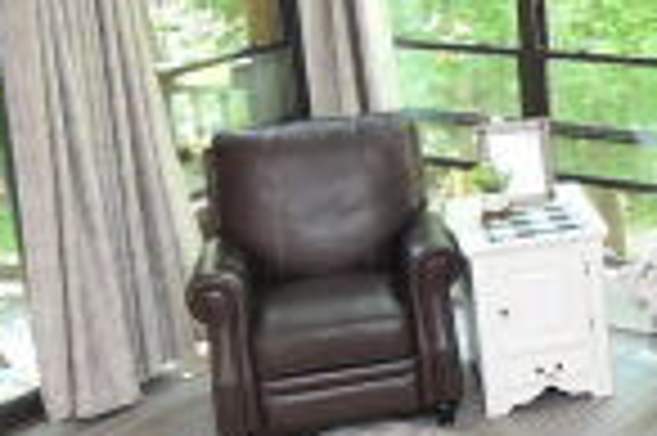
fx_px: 1404
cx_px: 788
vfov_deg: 17.5
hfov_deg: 24.0
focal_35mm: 77
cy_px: 76
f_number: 3.5
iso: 1250
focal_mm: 10
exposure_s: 1/125
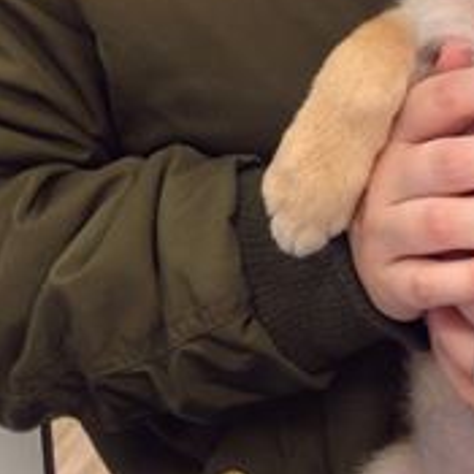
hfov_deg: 15.9
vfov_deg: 16.4
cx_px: 547
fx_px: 1642
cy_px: 133
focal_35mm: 106
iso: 64
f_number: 2.4
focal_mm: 4.28
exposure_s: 1/30
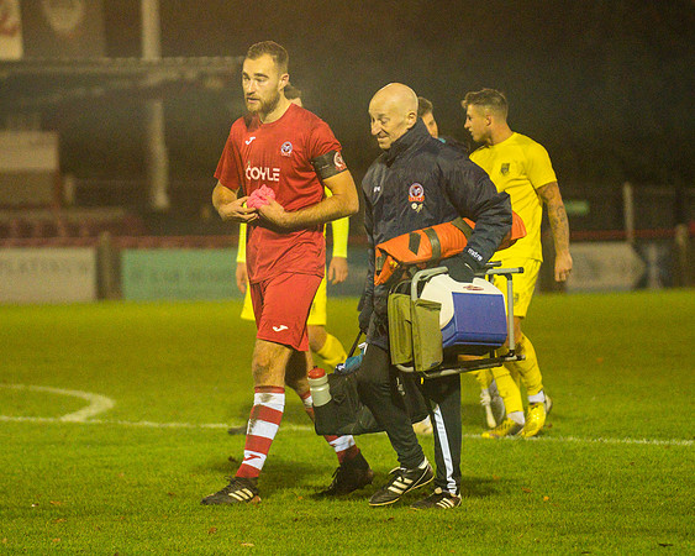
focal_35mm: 262
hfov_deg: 7.4
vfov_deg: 5.9
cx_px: 305
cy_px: 278
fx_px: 5383
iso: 5000
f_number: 2.8
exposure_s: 1/1000
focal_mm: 155
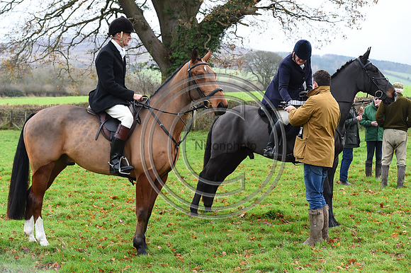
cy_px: 136
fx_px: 799
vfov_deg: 19.4
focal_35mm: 70
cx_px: 206
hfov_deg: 28.9
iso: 2800
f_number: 5.6
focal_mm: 70
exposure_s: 1/1000
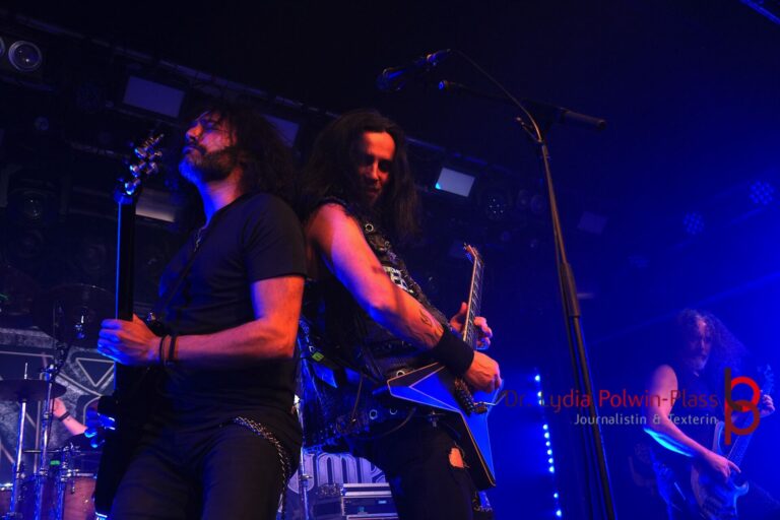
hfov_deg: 55.1
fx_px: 747
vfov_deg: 38.4
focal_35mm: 34
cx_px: 390
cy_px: 260
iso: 800
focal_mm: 23
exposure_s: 1/160
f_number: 4
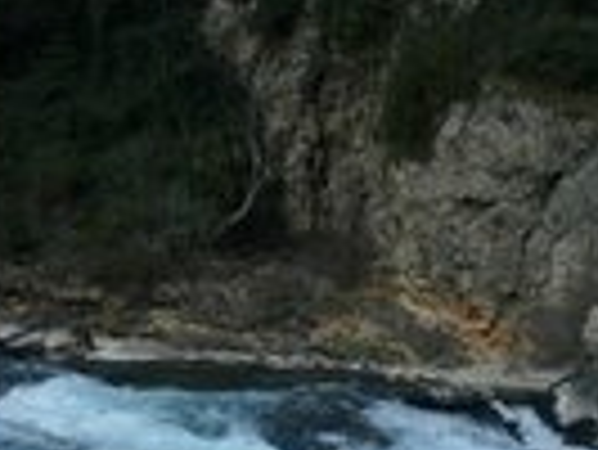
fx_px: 1297
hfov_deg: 25.9
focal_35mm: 75
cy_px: 544
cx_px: 256
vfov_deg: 18.6
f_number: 2.8
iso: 100
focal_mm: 4.4
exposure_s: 1/320
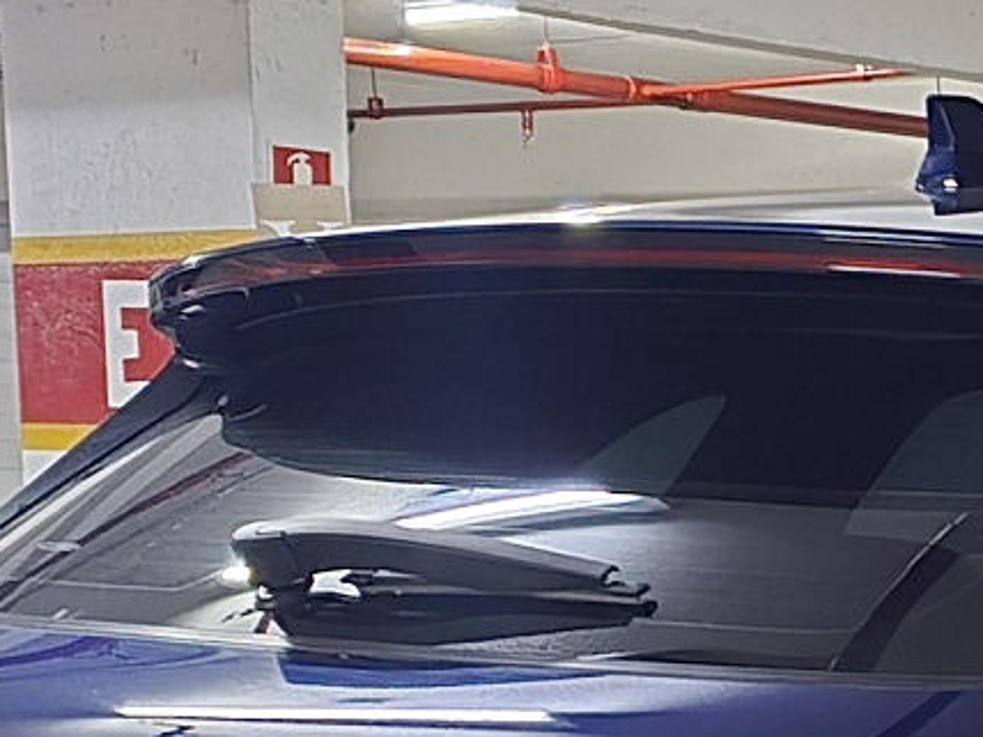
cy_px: 1146
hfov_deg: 14.2
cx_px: 1493
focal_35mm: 129
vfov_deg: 11.0
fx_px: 3663
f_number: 1.7
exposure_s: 1/40
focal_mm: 6.3
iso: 2500
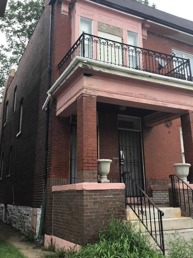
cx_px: 89
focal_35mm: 35
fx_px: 260
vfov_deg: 52.6
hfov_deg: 40.7
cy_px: 121
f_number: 2.4
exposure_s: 1/127
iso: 25
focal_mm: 3.3
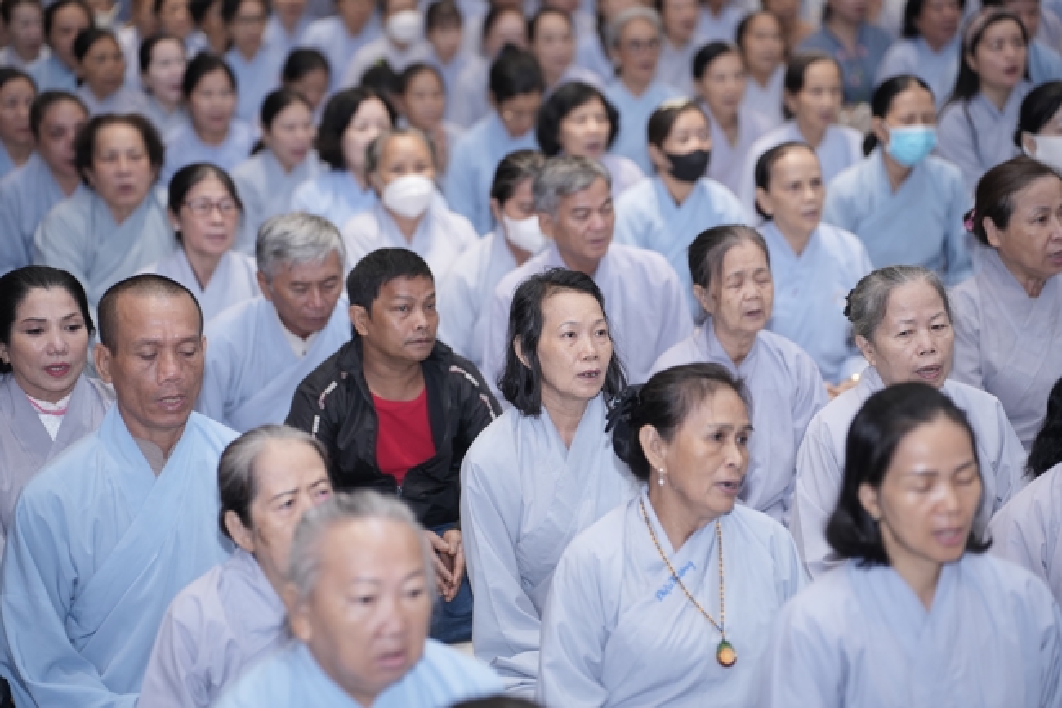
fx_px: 3244
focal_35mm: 110
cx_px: 531
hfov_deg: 18.6
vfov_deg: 12.4
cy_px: 354
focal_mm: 110
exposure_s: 1/160
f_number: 2.8
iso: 1000
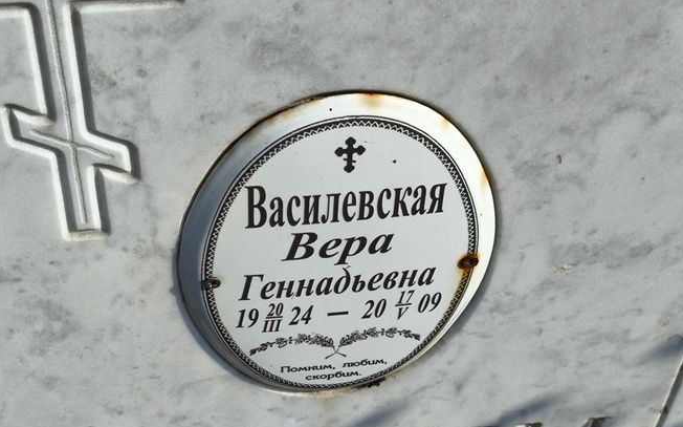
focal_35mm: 65
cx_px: 267
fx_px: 1209
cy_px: 296
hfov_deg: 31.4
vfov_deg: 19.9
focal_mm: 4.71
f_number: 1.7
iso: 50
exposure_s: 1/1158
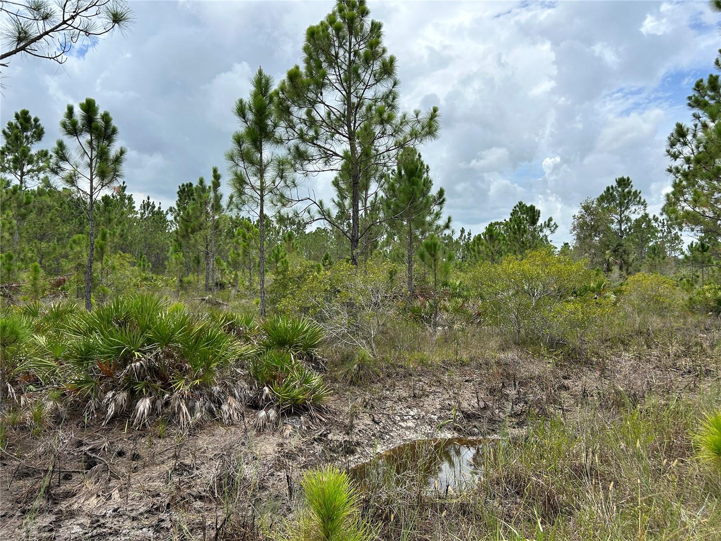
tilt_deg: +1.5
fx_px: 542
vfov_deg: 53.1
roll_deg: +0.2
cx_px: 360
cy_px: 270
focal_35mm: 26
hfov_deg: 67.3
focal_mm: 5.7
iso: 50
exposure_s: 1/3704
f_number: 1.5
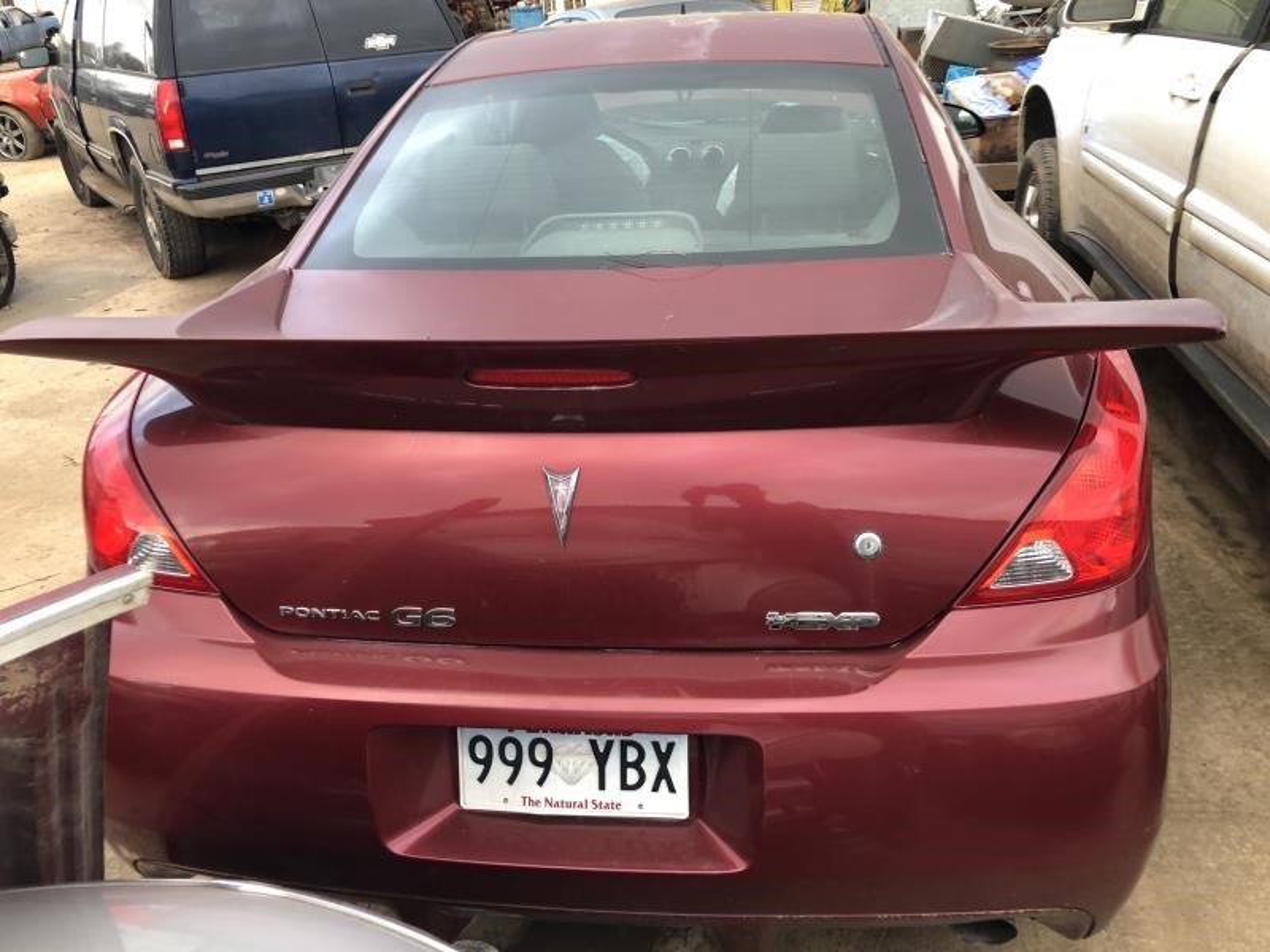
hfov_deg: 63.4
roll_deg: -0.2
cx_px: 635
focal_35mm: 28
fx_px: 1027
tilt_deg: -28.9
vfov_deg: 49.7
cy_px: 476
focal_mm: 3.99
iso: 25
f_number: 1.8
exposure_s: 1/40
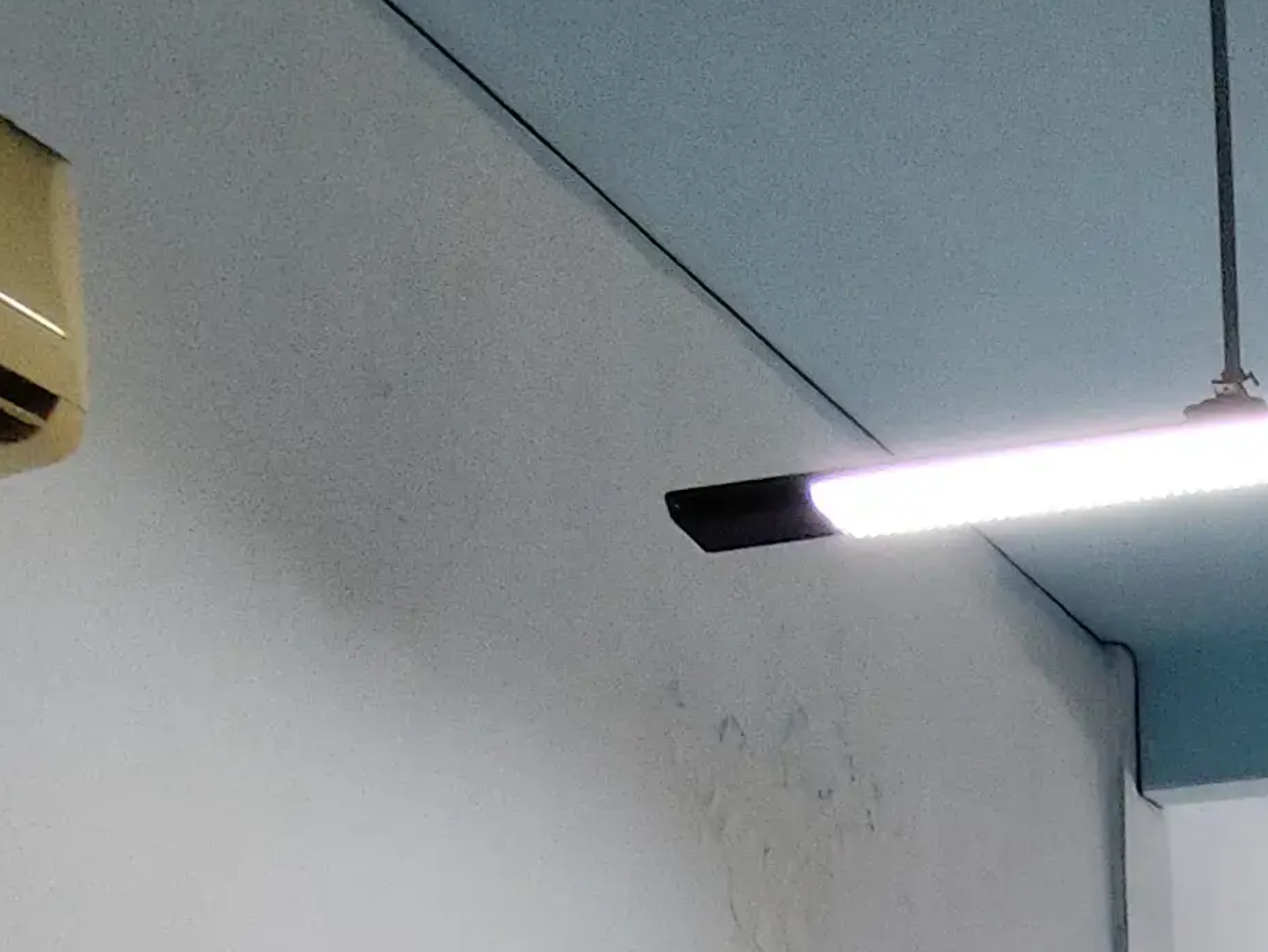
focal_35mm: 57
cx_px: 1682
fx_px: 2089
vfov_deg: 20.9
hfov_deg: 27.6
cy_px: 1506
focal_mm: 1.65
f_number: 2.2
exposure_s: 1/60
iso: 160
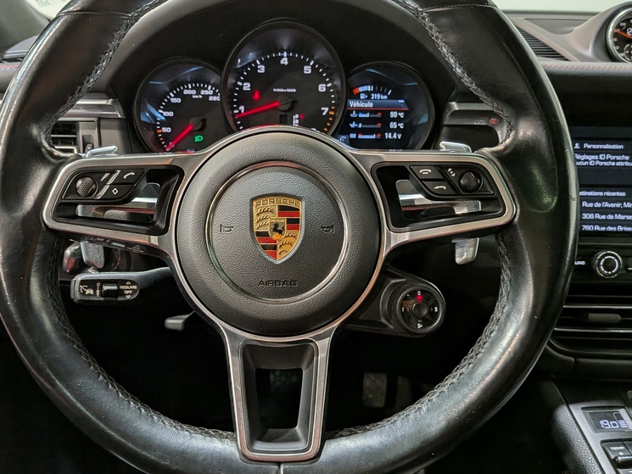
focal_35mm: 33
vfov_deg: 42.9
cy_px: 224
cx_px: 282
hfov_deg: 55.2
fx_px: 603
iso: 114
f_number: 1.7
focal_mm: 4.53
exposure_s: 1/60
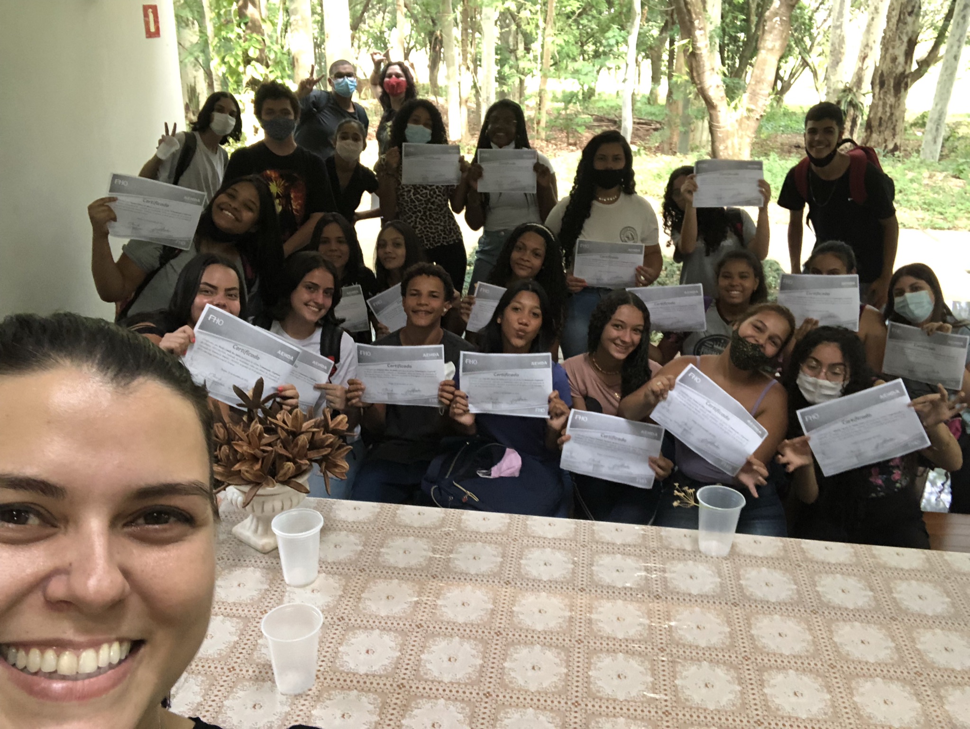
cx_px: 485
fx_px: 897
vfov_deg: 44.2
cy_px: 364
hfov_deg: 56.8
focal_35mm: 32
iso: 200
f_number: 2.2
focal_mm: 2.87
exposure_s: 1/60
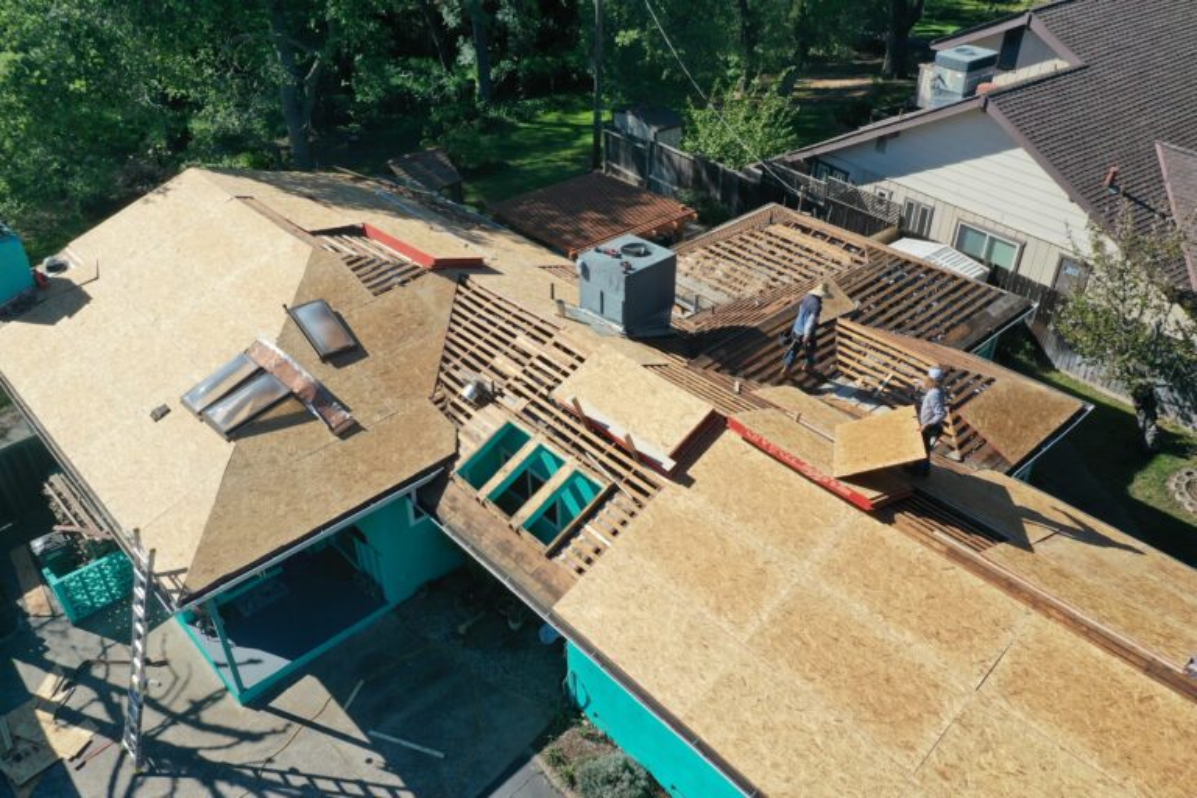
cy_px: 399
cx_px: 598
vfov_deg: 46.4
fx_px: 931
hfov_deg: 65.5
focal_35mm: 28
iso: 100
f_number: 6.3
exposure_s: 1/500
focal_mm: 10.26
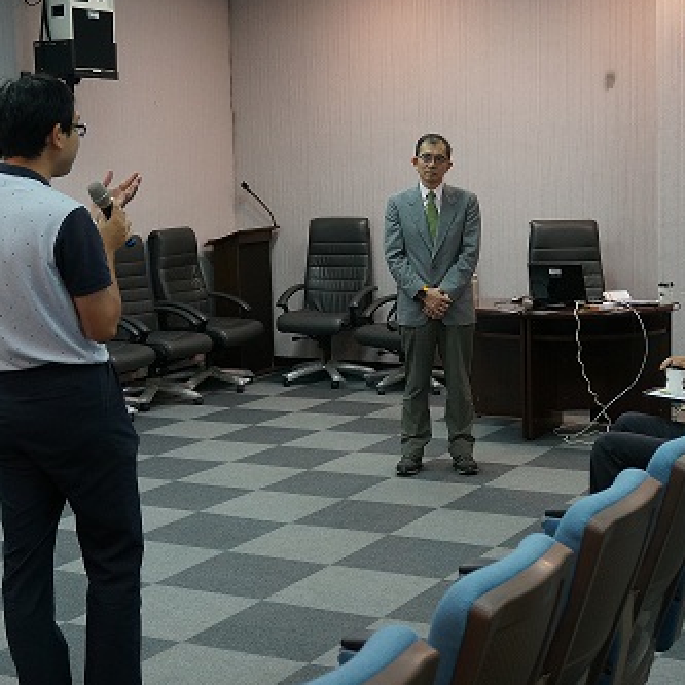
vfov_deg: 28.1
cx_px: 385
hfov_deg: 28.1
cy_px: 294
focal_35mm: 61
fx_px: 1366
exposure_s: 1/60
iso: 800
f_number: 4.5
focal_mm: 26
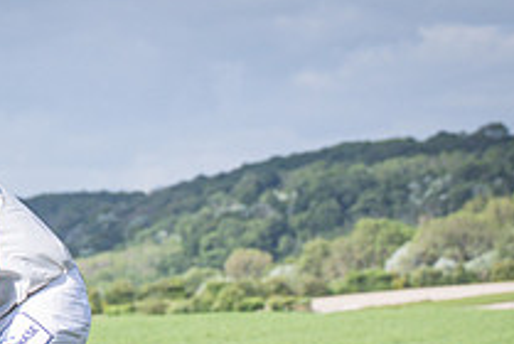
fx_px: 5705
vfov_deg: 3.4
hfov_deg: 5.1
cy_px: 587
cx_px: -186
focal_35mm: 399
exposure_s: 1/1600
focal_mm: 70
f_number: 4.5
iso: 200
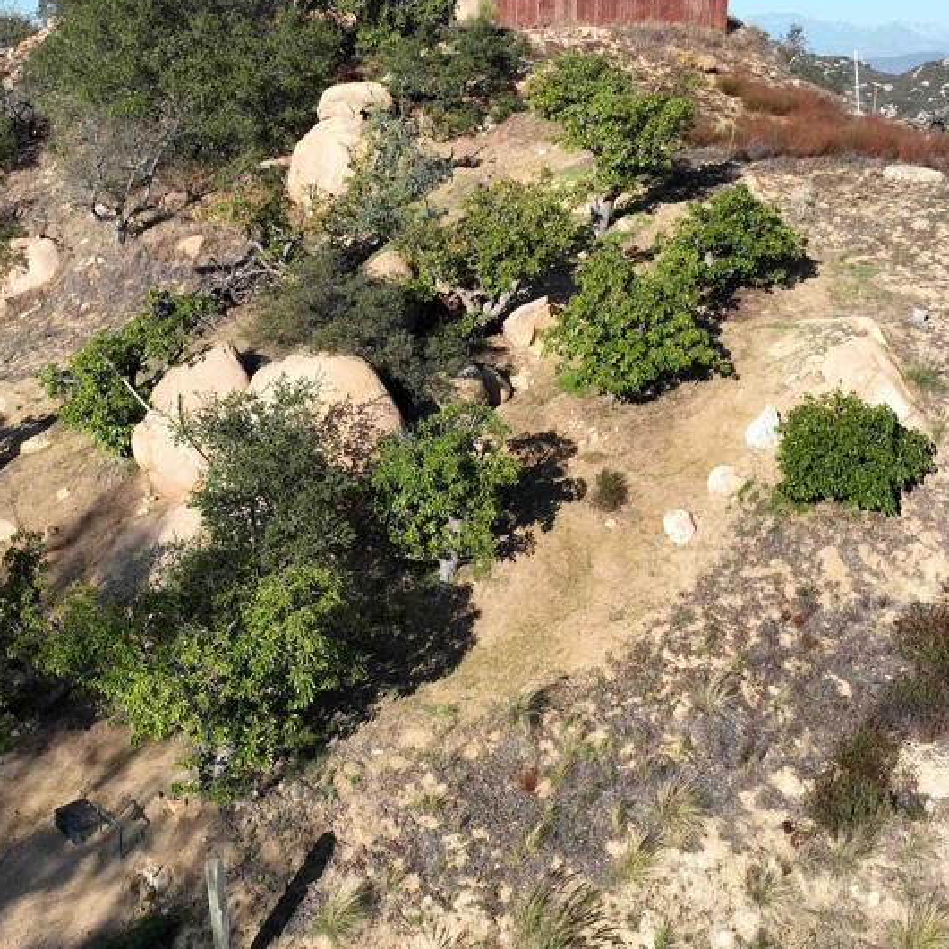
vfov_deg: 40.9
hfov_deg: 40.8
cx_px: 392
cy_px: 461
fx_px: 1272
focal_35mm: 41
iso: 110
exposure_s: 1/1600
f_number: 2.8
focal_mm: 12.29
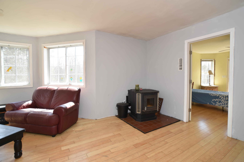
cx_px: 122
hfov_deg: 95.0
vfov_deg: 72.1
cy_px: 81
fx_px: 112
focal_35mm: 16
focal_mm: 11
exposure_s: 1/100
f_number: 5
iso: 200
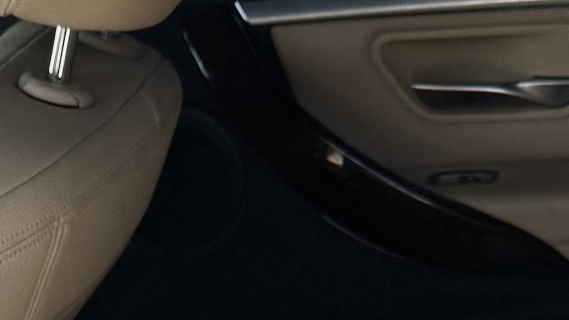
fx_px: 1991
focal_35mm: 132
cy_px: 963
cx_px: 163
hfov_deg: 16.2
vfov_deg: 7.9
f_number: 1.78
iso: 80
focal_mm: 6.76
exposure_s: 1/1311
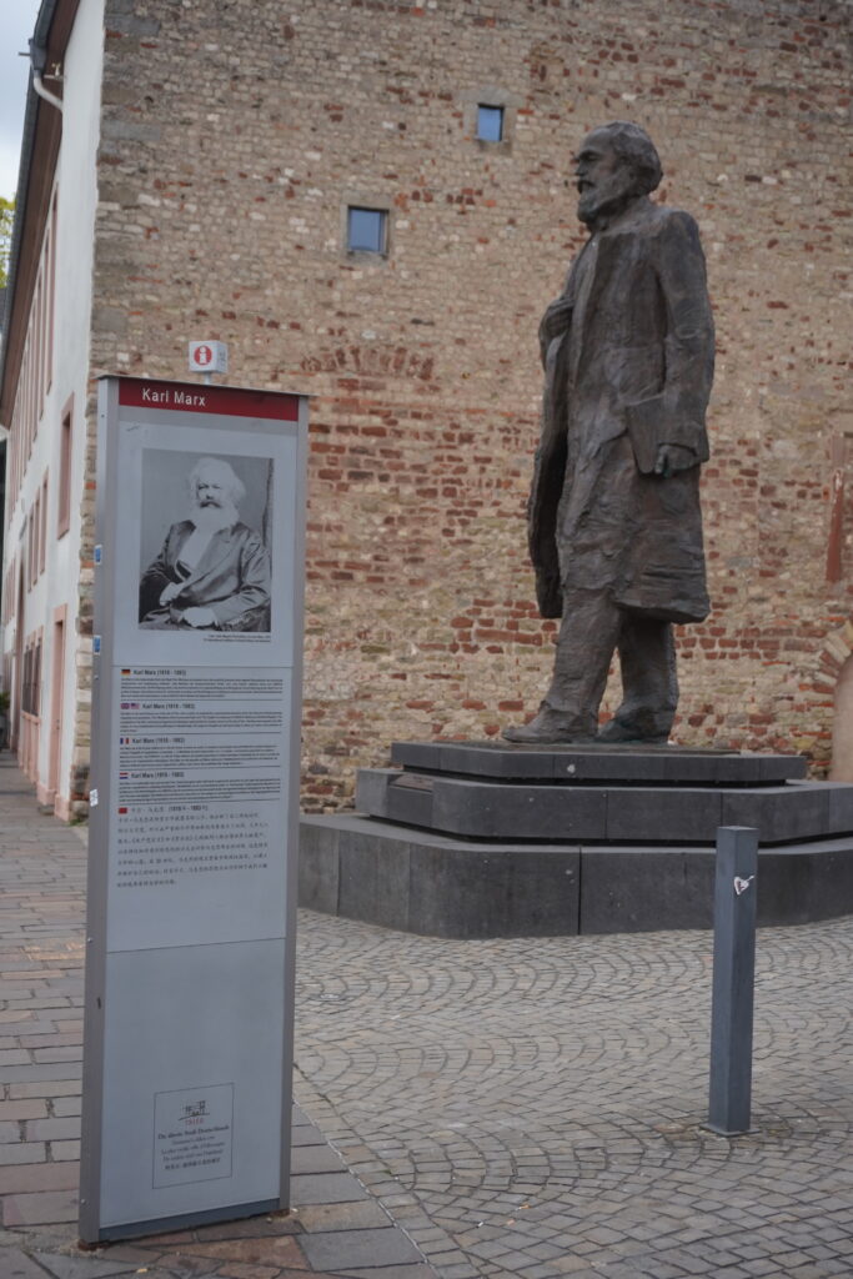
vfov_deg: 42.7
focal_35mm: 46
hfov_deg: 29.3
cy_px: 640
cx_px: 426
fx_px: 1634
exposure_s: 1/160
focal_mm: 31
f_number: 5
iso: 320
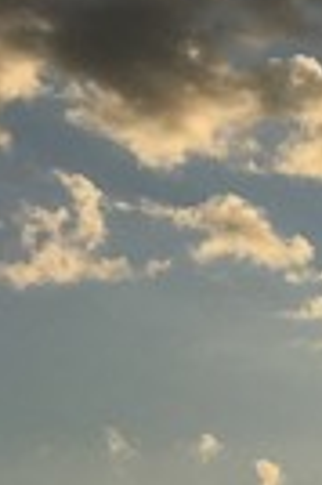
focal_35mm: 135
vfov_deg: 14.5
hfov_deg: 8.5
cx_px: 966
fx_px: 1816
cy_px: 641
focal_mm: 4.15
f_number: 2.2
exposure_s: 1/4808
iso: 25
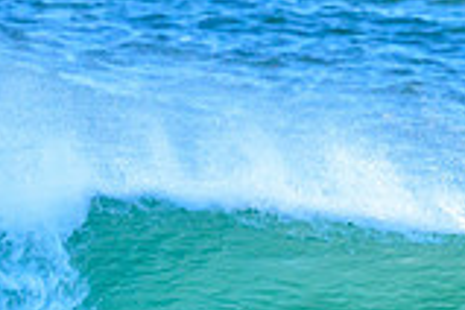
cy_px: 446
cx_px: 284
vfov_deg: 0.5
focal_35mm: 2917
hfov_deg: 0.7
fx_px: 37675
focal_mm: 800
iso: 2500
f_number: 8
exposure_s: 1/2000
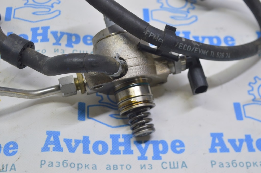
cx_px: 130
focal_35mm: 68
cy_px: 86
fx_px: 489
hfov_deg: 29.9
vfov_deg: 20.1
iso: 400
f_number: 5.6
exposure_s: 1/25
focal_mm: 45
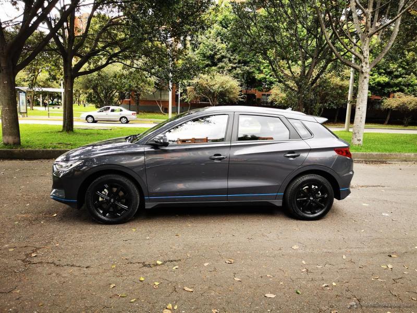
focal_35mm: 27
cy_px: 156
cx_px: 208
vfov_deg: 51.4
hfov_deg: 65.3
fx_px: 325
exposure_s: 1/118
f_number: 1.6
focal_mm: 5.56
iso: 50
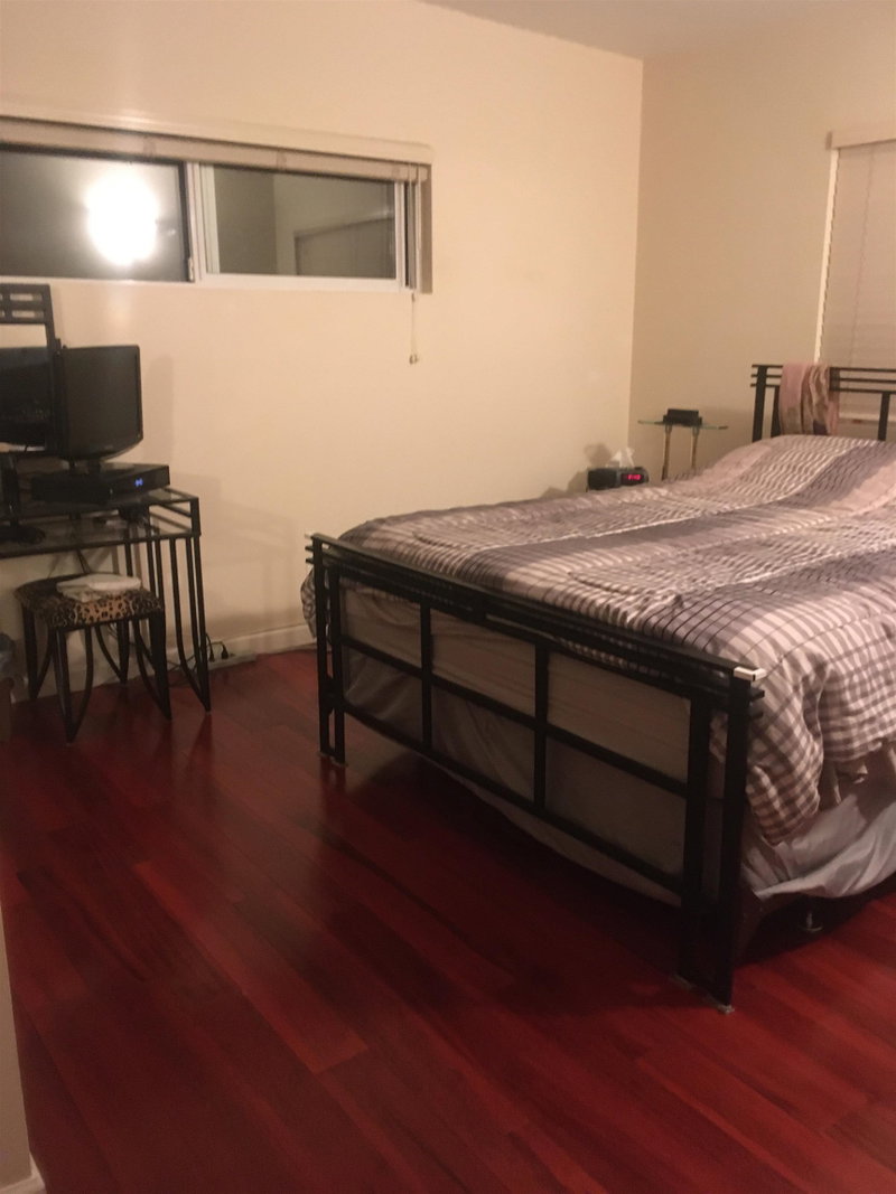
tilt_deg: -13.9
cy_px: 597
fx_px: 1001
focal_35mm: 29
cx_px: 448
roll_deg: +0.0
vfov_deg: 61.7
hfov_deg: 48.2
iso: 400
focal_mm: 4.15
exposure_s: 1/15
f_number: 2.2
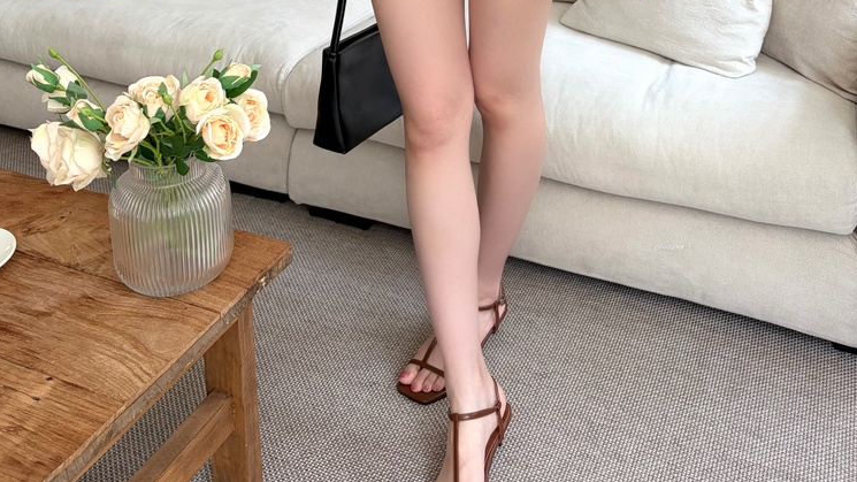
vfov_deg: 28.1
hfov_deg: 52.8
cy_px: -60
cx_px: 427
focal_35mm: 38
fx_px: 863
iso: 80
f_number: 1.6
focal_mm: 5.96
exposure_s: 1/121
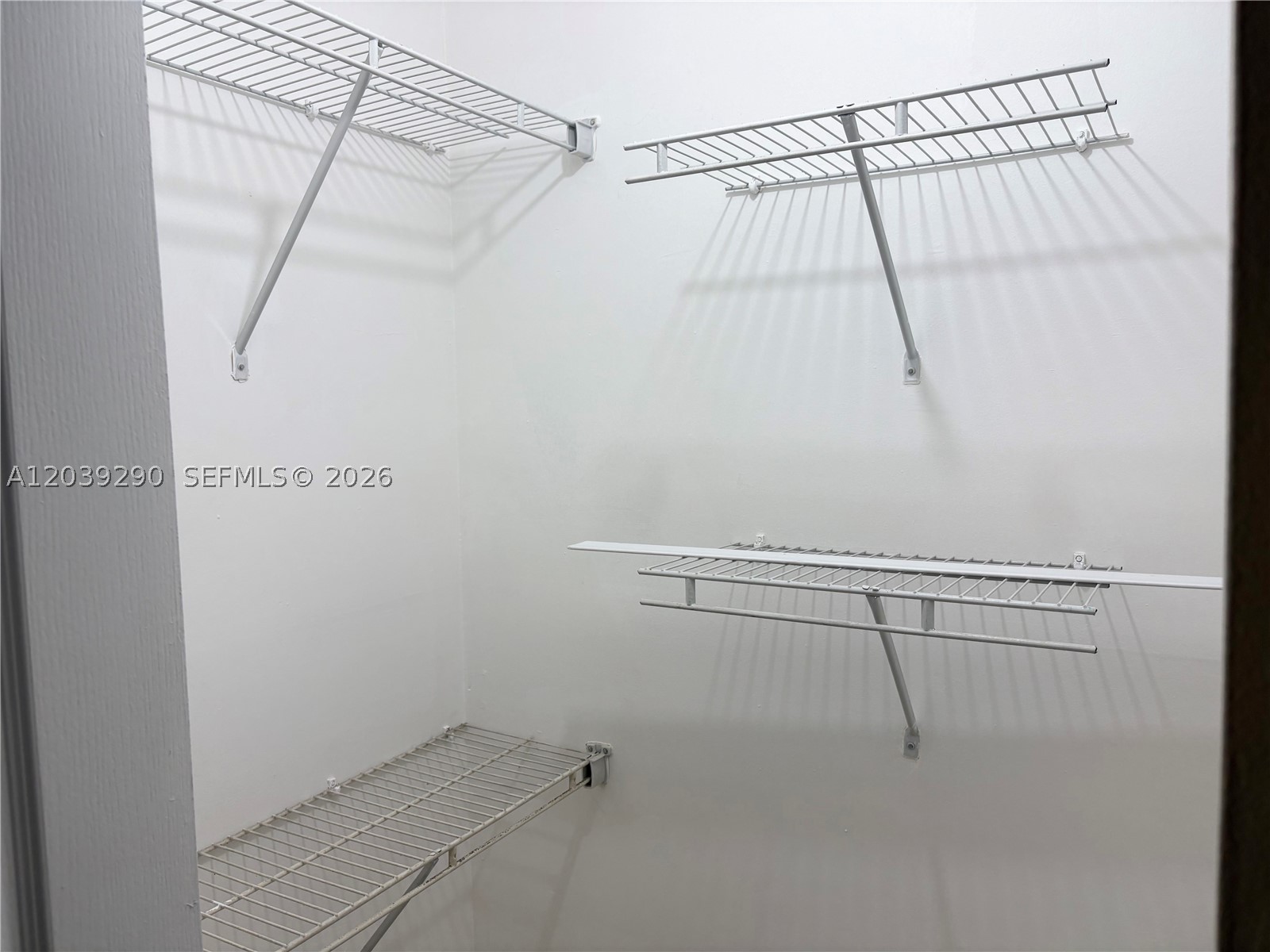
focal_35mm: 26
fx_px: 954
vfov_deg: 53.1
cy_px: 476
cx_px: 635
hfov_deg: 67.3
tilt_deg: -2.2
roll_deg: +1.9
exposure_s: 1/120
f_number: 1.6
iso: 64
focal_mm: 5.96
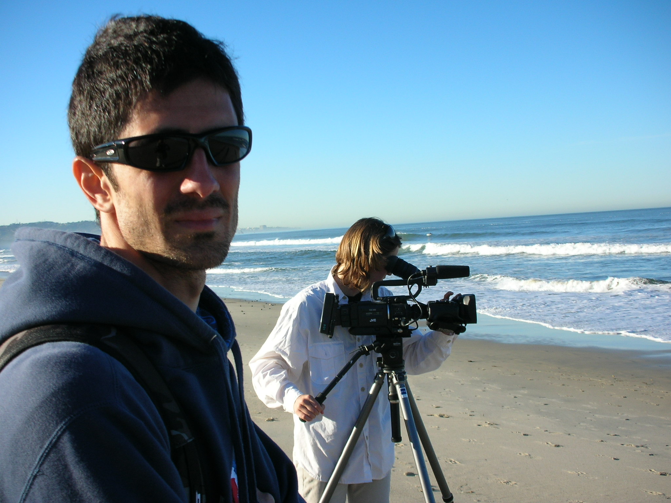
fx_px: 1027
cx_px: 336
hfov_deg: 36.2
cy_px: 252
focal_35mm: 53
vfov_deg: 27.5
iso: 50
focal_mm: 8.8
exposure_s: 1/350
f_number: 3.7
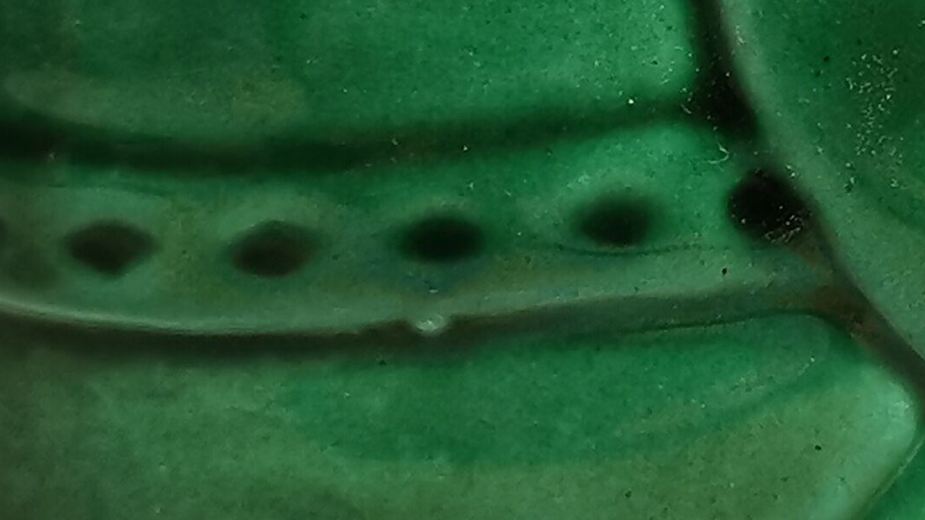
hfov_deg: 14.3
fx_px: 3630
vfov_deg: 8.2
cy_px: 87
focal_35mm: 148
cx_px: 898
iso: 160
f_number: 1.8
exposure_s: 1/100
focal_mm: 5.58
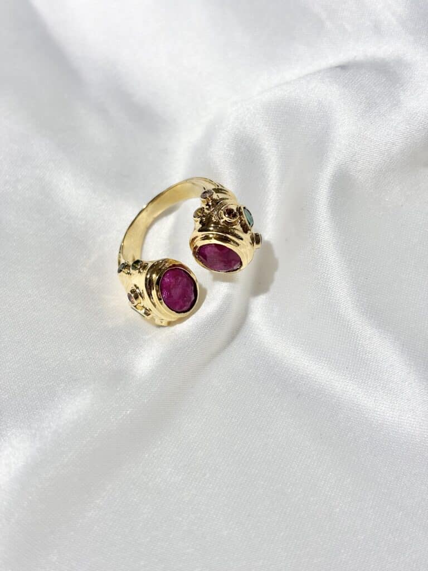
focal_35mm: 52
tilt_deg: -35.6
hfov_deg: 28.0
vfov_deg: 36.8
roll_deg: +3.3
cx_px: 214
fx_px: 857
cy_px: 286
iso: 32
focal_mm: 5.96
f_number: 1.6
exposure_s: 1/376
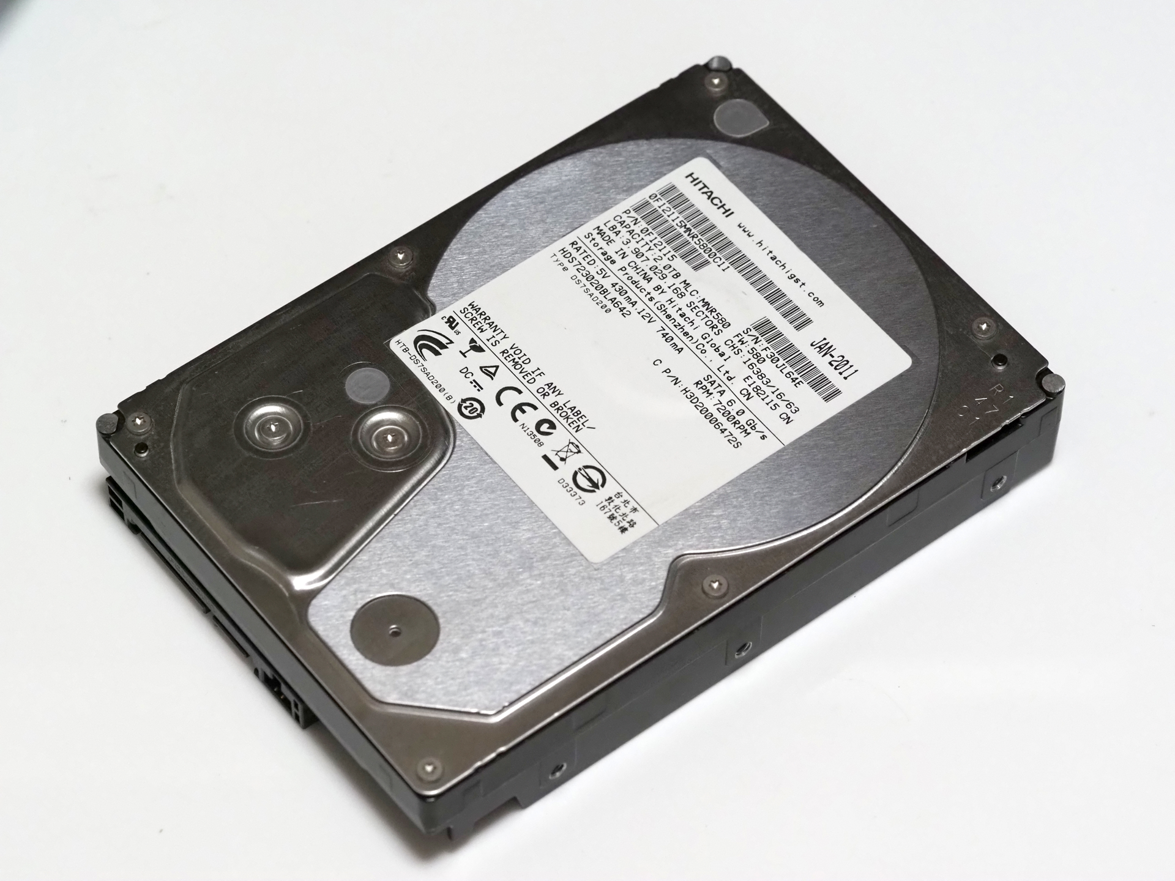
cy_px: 440
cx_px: 588
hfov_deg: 16.4
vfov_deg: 12.3
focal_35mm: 120
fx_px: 4073
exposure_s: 1/125
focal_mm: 60
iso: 2000
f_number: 5.6
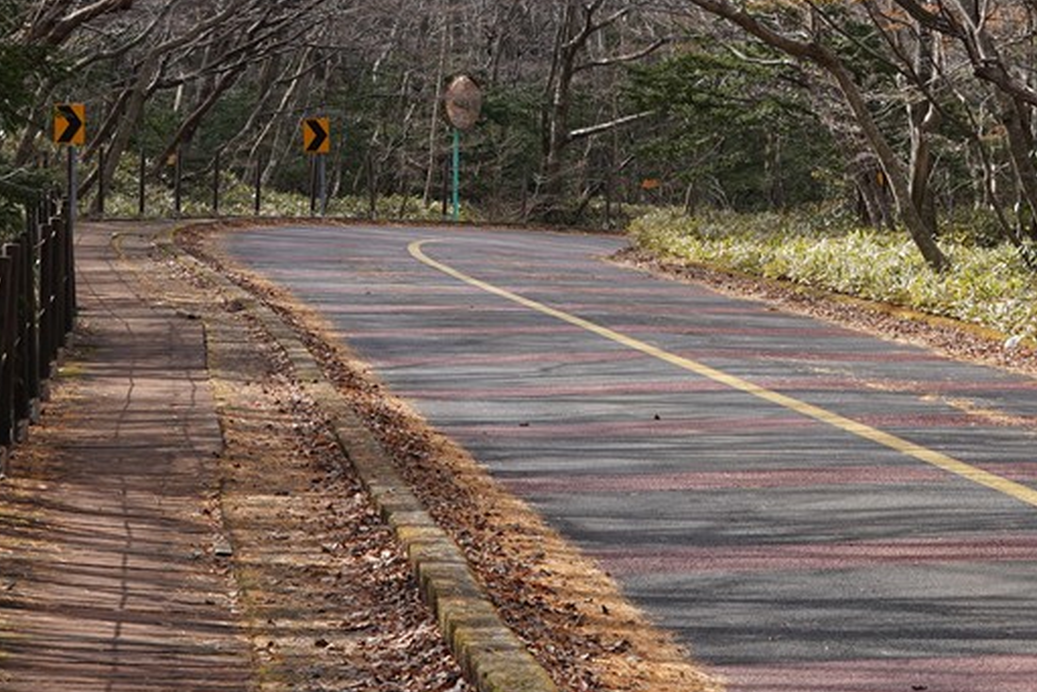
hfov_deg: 14.9
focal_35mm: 137
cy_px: -168
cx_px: 763
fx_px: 3947
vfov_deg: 9.9
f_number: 8
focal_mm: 35
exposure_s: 1/100
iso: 100
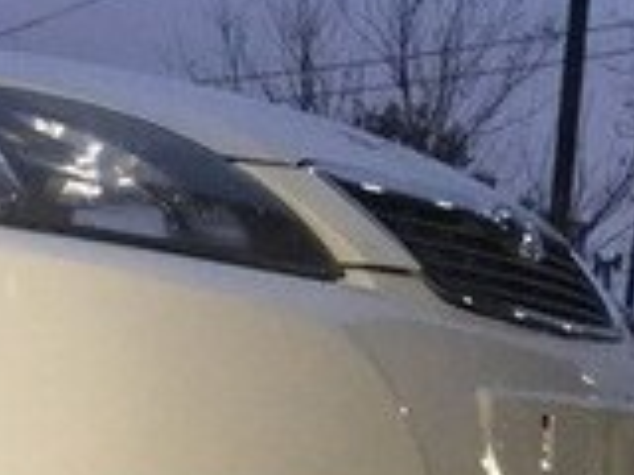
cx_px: -626
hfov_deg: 13.9
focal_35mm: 120
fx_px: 2198
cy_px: 548
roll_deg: -3.5
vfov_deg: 12.1
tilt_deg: -4.5
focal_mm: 4.15
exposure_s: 1/17
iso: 200
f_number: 2.2
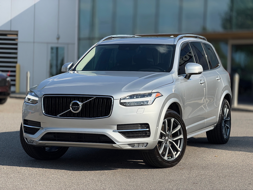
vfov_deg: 14.8
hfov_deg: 19.6
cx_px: 126
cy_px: 95
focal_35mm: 100
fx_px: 731
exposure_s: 1/664
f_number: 2.8
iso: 20
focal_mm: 16.89
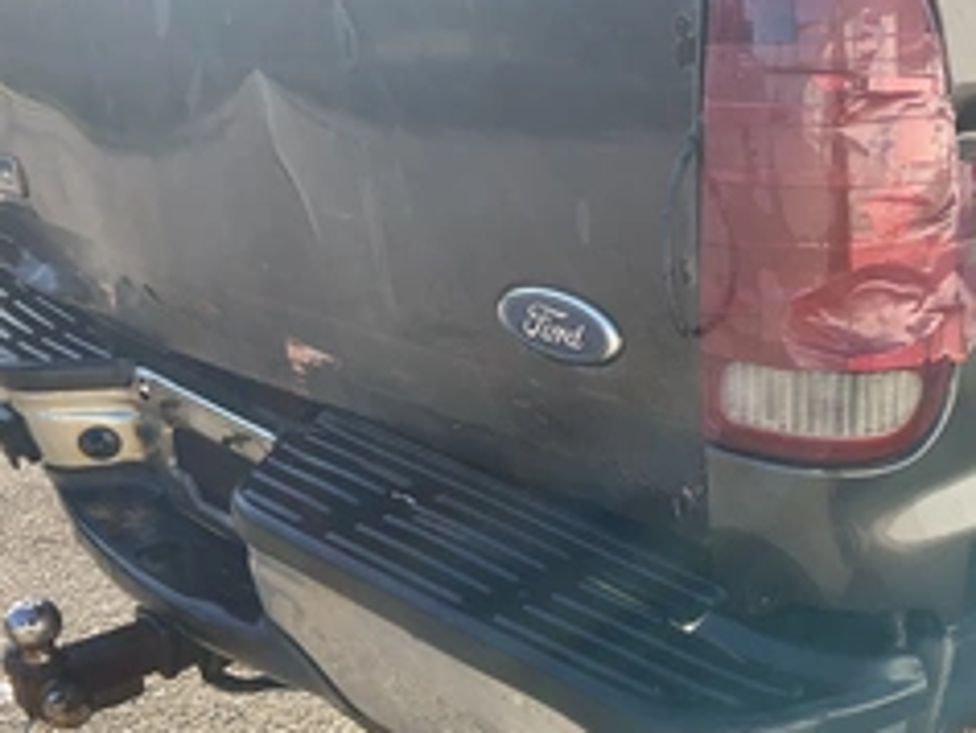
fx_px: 1382
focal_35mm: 49
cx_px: 684
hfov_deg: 38.3
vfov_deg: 29.5
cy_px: 478
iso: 25
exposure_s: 1/446
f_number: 1.8
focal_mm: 3
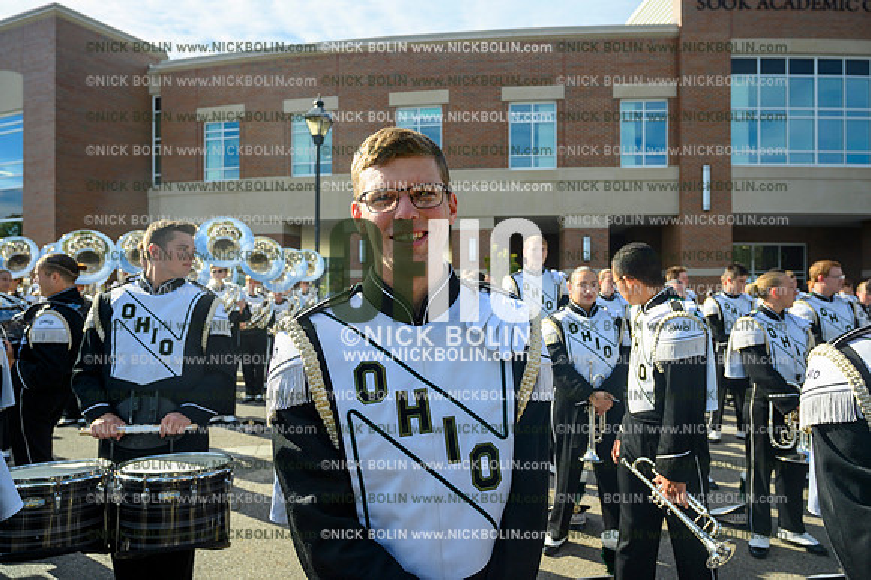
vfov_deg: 51.2
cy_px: 290
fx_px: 604
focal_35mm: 25
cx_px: 436
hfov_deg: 71.5
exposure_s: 1/800
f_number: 5
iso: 200
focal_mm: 25
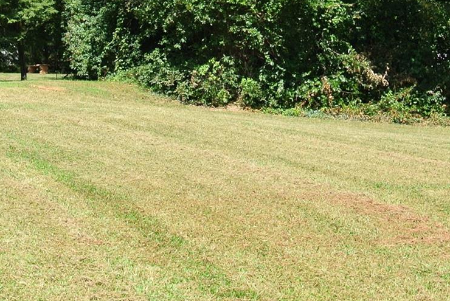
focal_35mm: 108
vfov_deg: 12.6
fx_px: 1351
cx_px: 233
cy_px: 21
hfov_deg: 18.9
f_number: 4.5
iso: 100
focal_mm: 14.5
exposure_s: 1/400
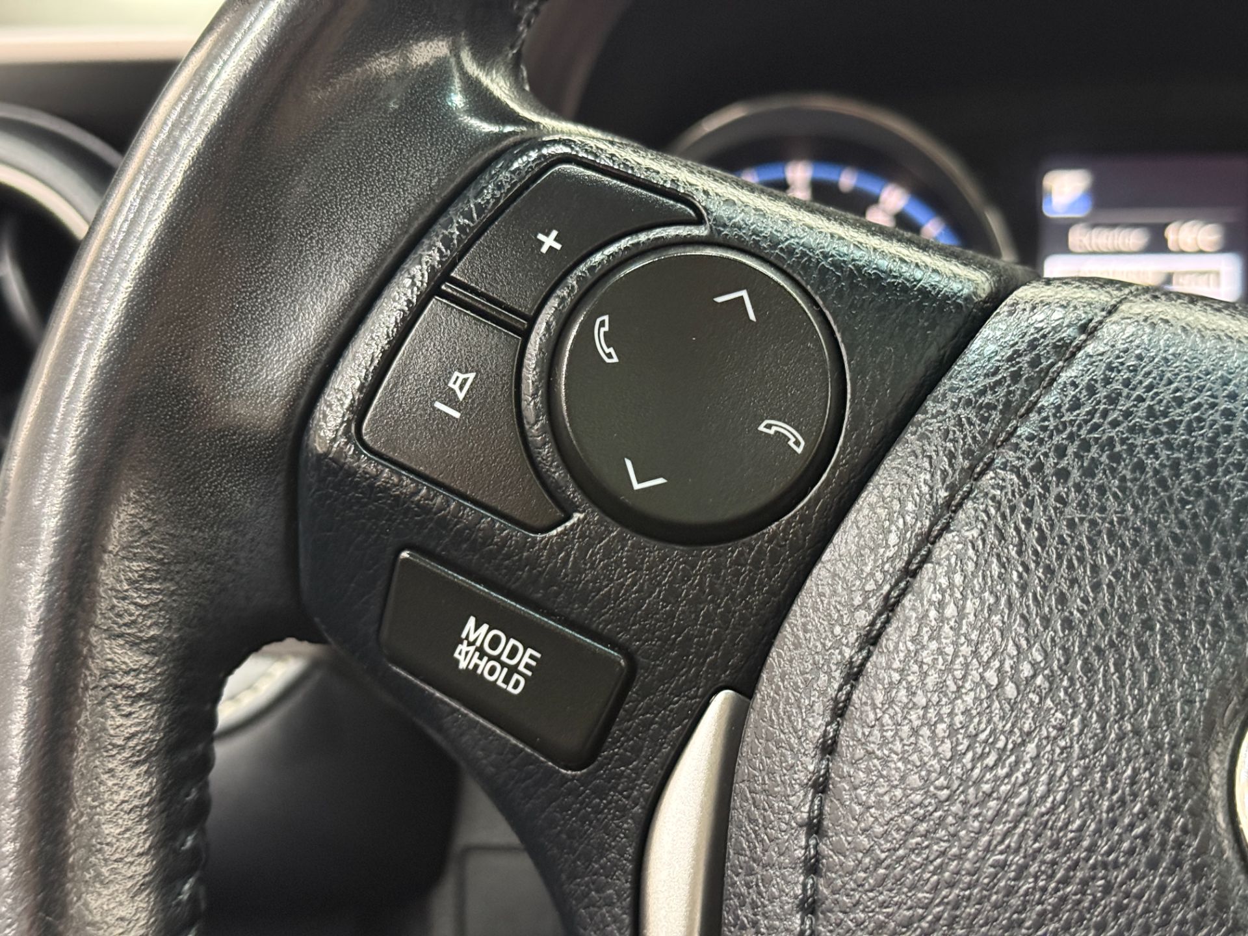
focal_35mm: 48
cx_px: 624
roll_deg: +1.2
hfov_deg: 39.7
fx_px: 1731
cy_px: 468
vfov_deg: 30.3
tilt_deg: -19.6
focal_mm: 6.76
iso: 640
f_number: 1.78
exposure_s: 1/20
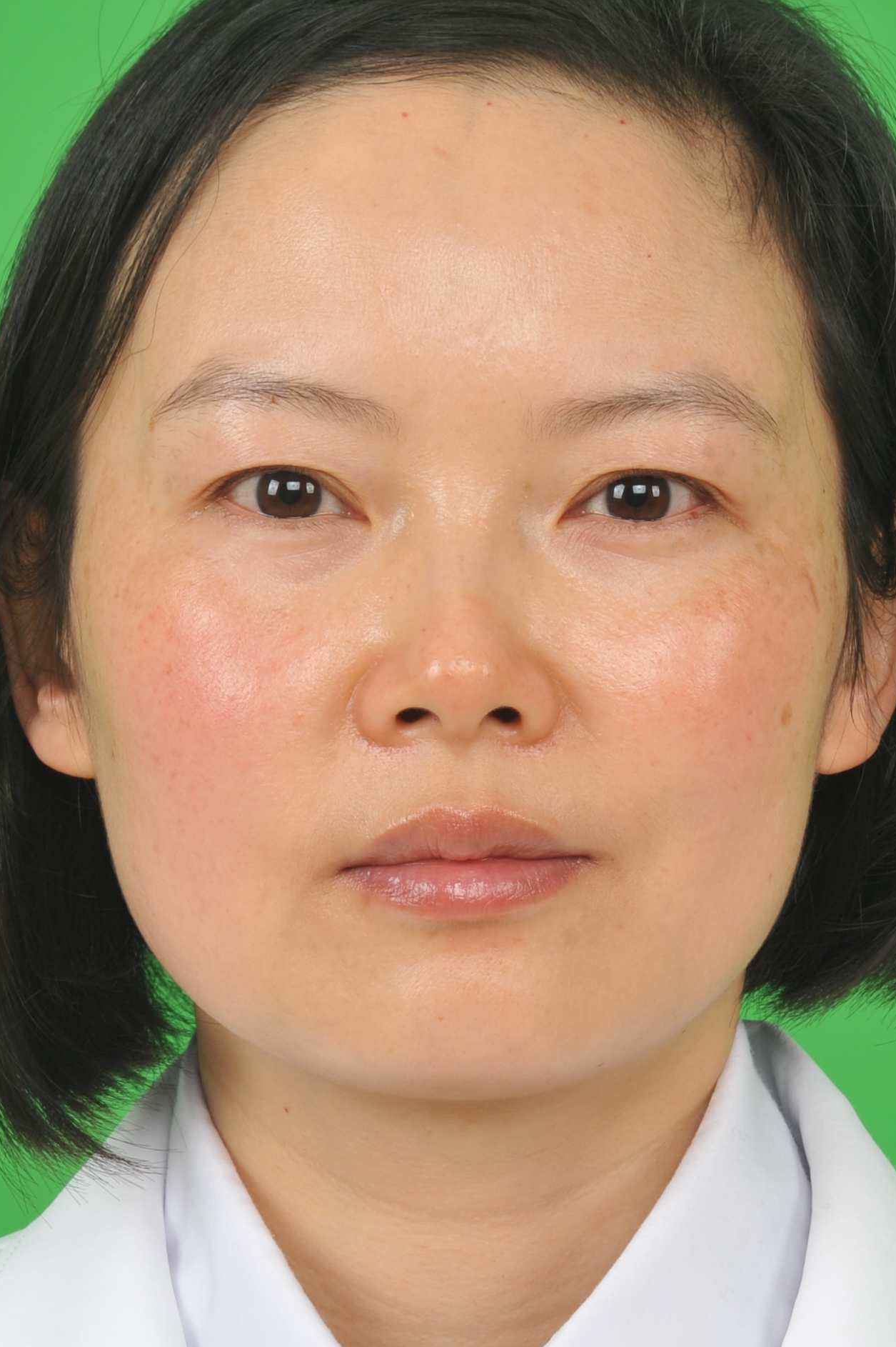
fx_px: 6579
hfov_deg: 7.8
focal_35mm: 176
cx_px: 494
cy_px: 925
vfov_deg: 11.7
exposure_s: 1/200
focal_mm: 78
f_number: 14
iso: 200
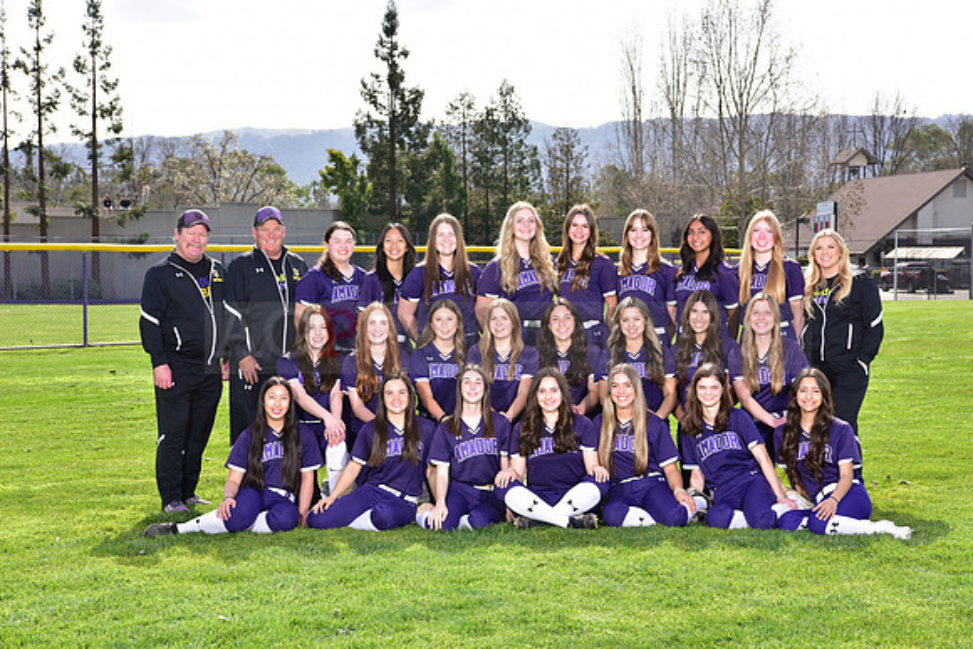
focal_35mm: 70
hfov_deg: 28.8
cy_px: 324
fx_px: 1892
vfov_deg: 19.5
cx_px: 486
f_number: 11
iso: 320
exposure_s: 1/250
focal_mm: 70
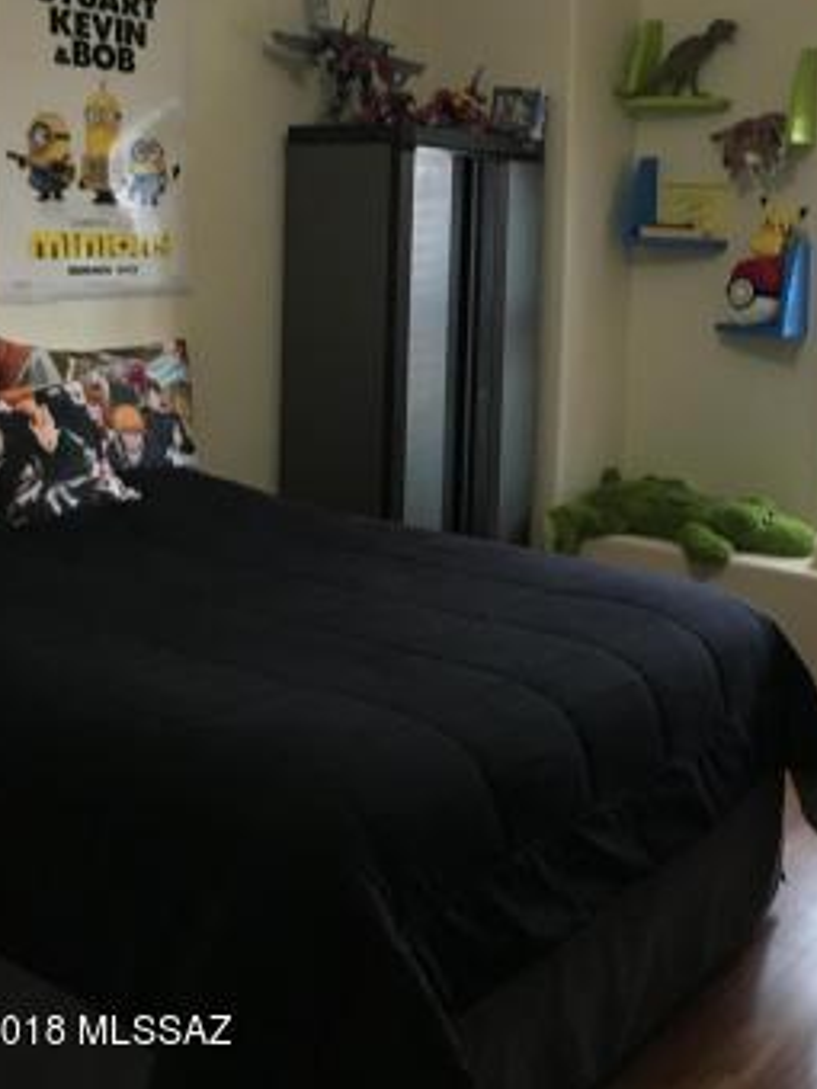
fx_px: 1290
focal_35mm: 41
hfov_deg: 35.0
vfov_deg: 44.8
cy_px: 327
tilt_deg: -5.3
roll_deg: -1.0
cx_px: 506
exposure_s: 1/24
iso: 200
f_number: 2.2
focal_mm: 4.15
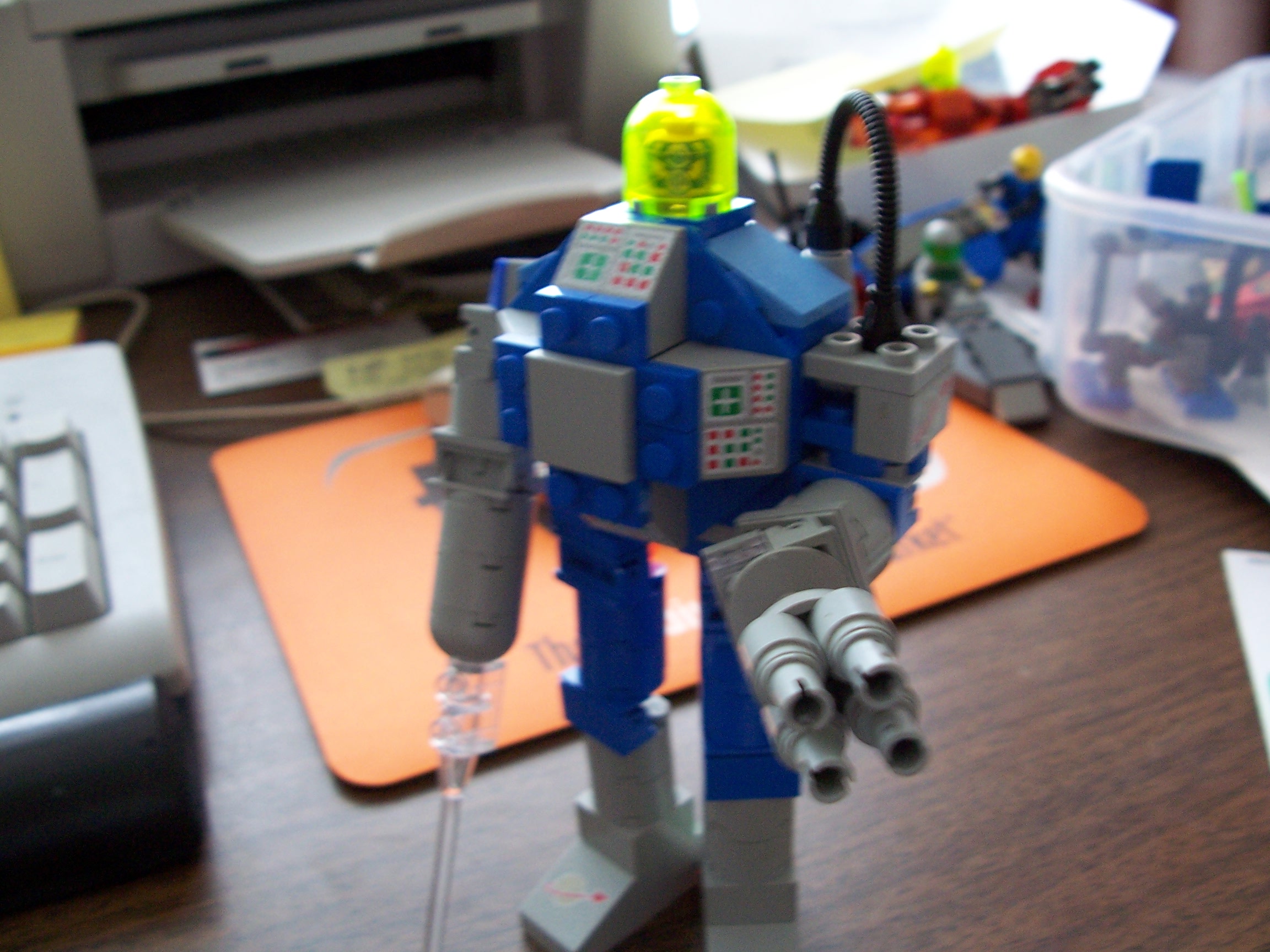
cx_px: 635
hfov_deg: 52.6
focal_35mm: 35
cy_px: 476
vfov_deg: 40.7
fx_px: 1284
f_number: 2.8
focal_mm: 6
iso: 140
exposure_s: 1/20
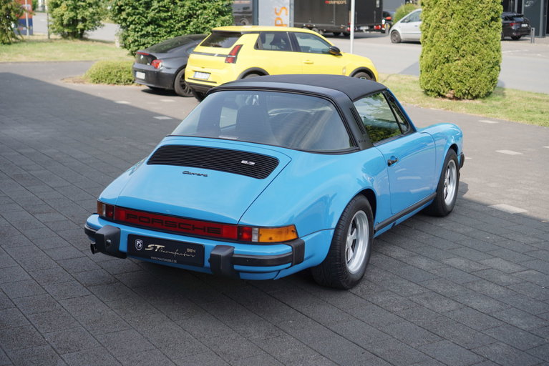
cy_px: 183
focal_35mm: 52
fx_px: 801
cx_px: 274
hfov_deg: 37.8
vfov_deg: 25.8
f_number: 3.2
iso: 160
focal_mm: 35
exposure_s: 1/1000
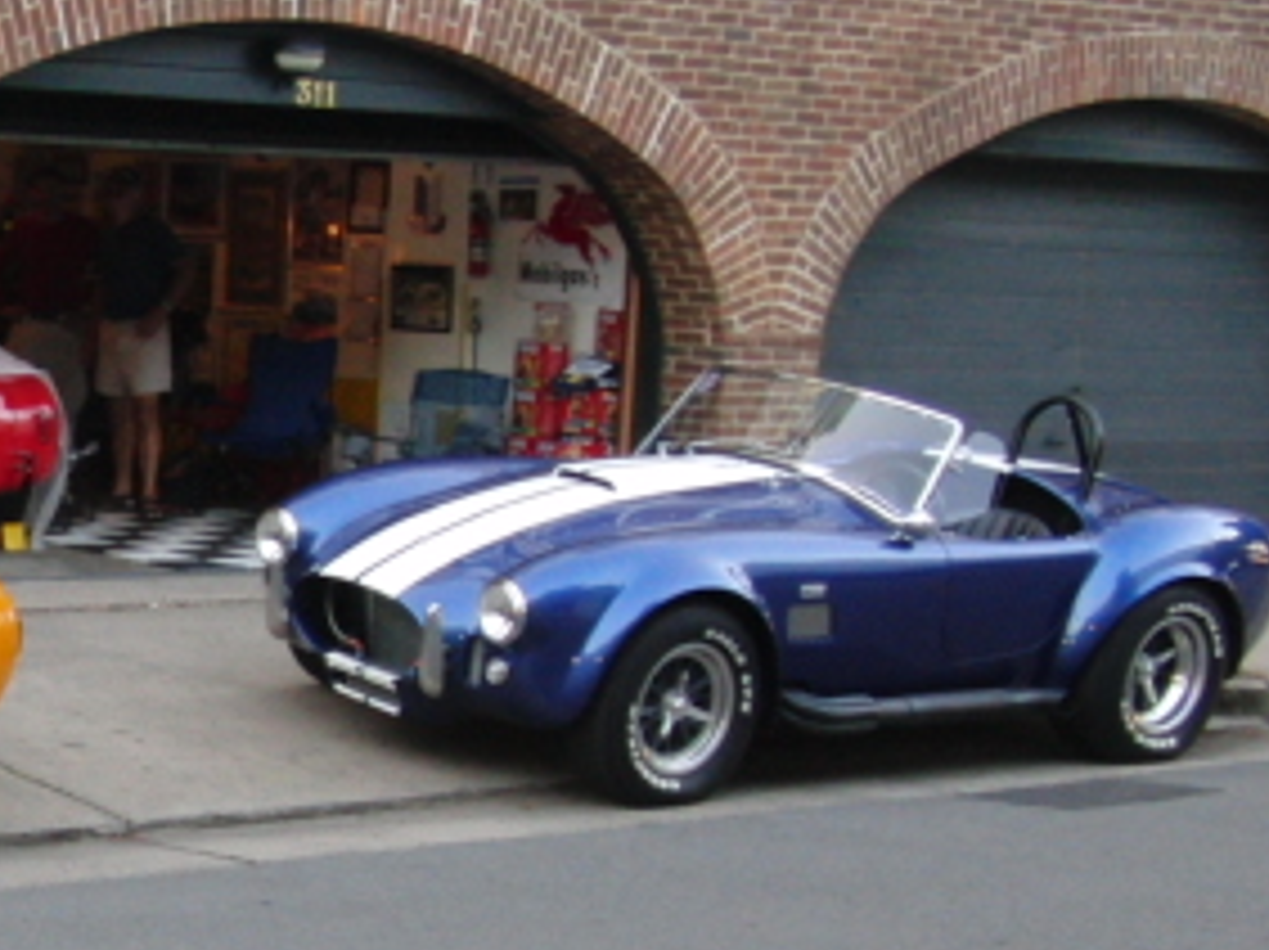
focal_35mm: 84
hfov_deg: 22.0
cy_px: 662
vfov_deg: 17.5
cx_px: -148
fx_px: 3077
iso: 320
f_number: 3.6
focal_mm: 6.42
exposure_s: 1/80
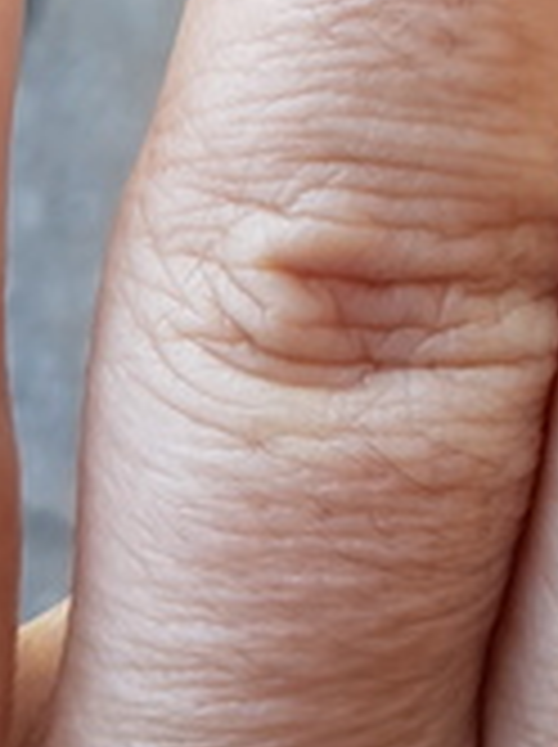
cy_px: -270
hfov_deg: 15.1
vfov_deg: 19.1
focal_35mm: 94
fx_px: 2026
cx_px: 666
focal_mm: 4.2
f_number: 1.7
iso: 64
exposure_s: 1/100
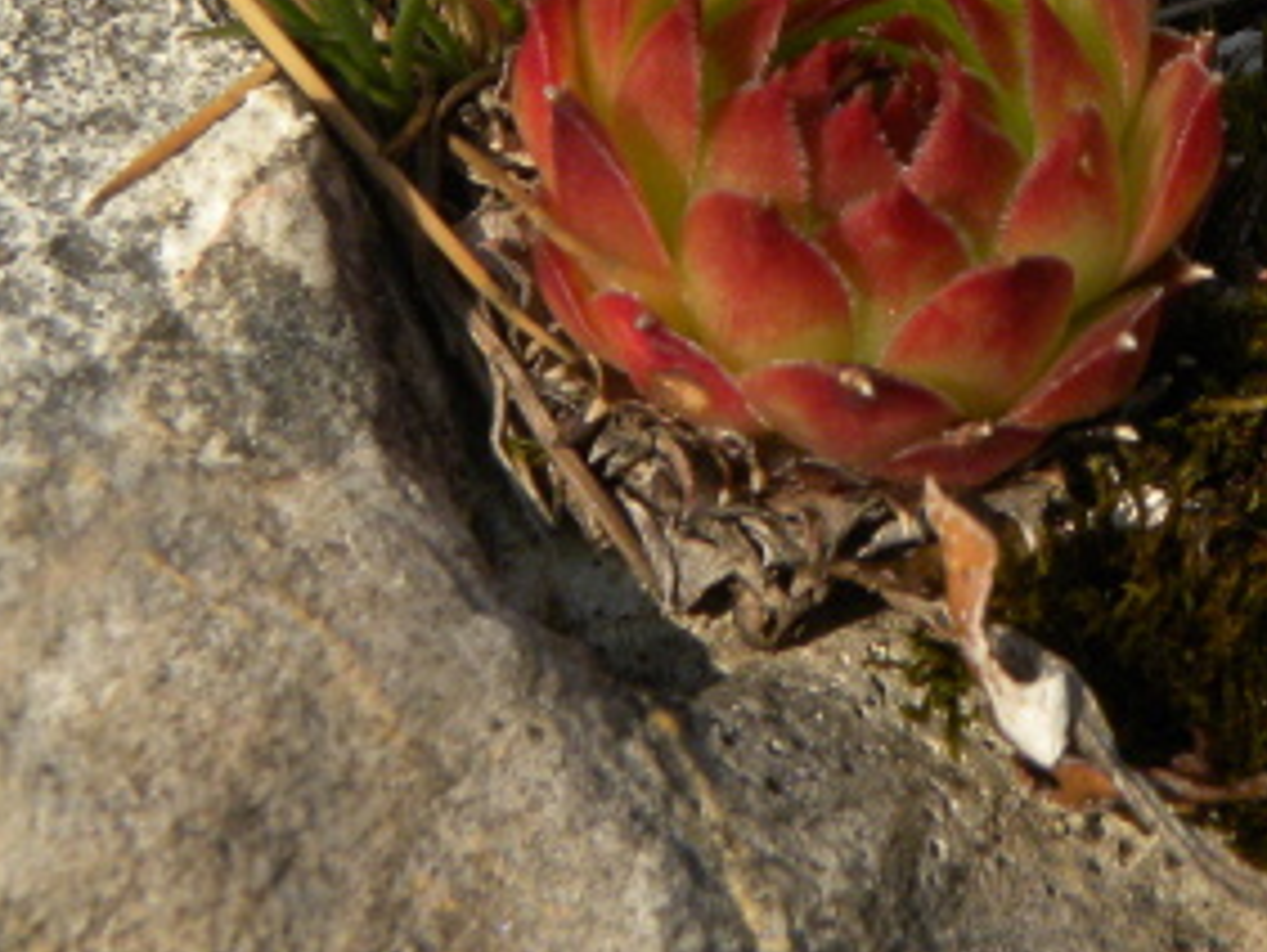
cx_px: 957
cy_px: -54
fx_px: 6850
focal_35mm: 187
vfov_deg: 7.9
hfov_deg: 10.5
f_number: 6.3
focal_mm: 11.8
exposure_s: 1/500
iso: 100
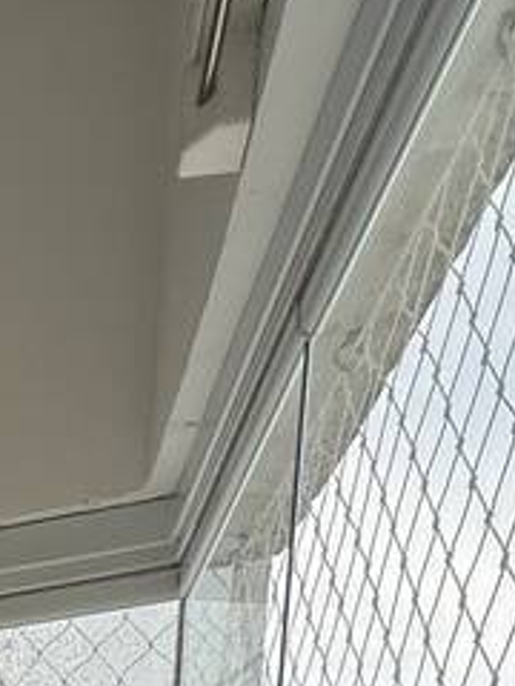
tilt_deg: -7.2
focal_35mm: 63
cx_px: -286
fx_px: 1250
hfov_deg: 19.8
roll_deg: -1.2
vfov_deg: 18.7
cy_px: 1386
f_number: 2.2
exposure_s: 1/144
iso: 50
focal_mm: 2.22
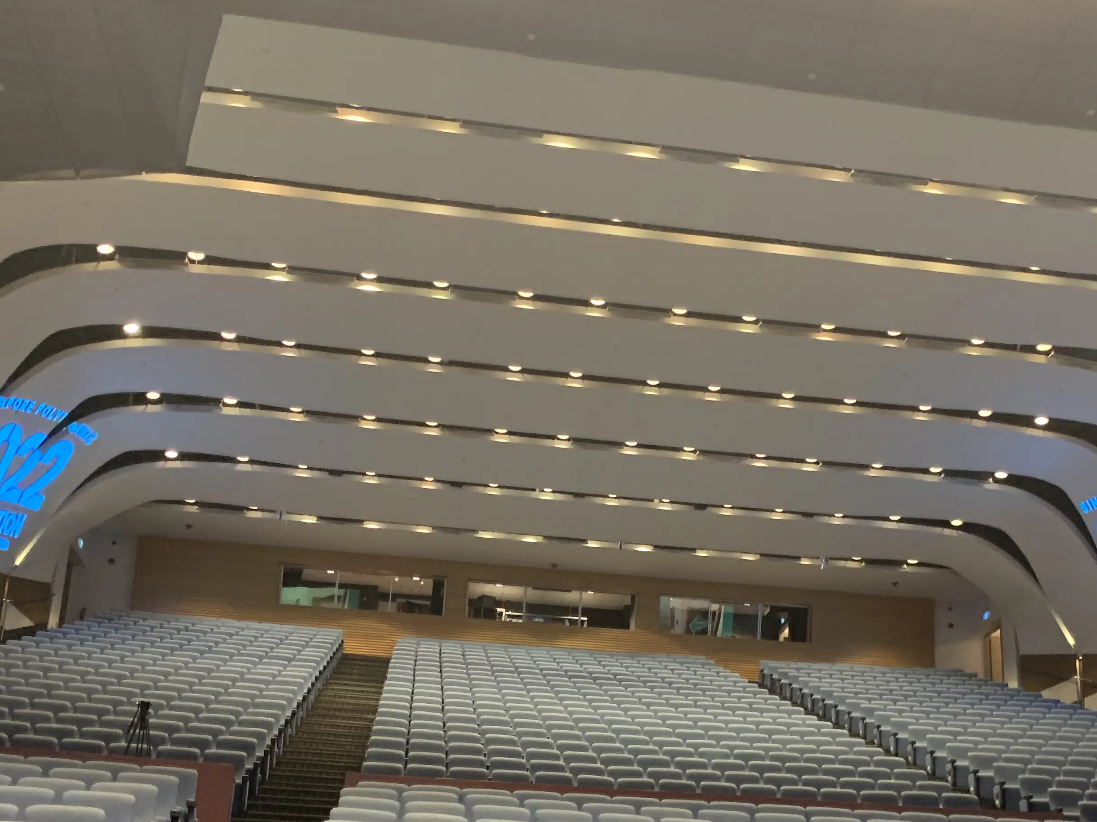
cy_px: 670
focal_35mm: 43
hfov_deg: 43.8
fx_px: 1363
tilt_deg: +16.0
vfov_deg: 32.6
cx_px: 620
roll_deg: -1.3
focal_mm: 4.25
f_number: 1.8
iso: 400
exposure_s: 1/45
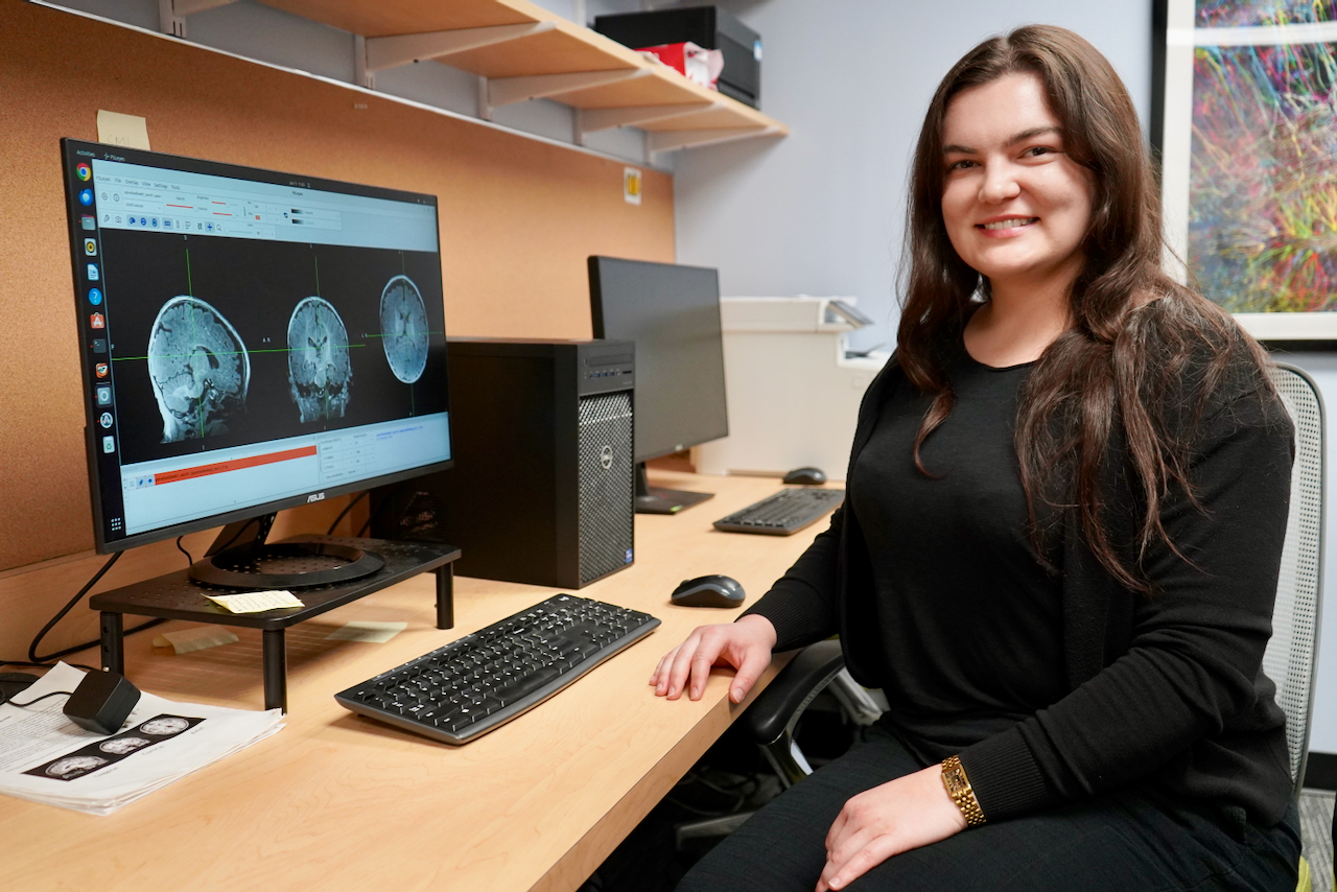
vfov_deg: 41.1
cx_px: 668
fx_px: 1189
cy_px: 446
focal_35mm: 32
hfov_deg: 58.7
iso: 3200
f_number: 4
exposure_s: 1/160
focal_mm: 32
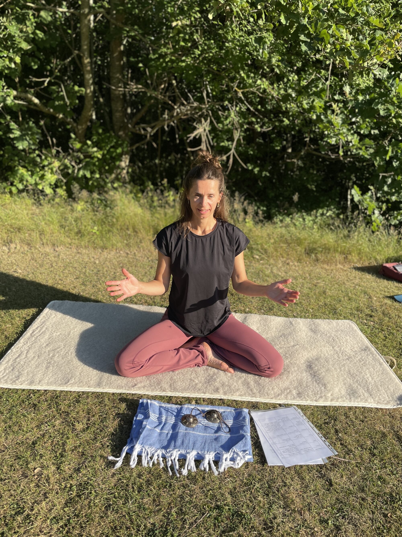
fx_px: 403
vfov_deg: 67.3
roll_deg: -0.1
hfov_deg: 53.1
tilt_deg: -17.8
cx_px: 201
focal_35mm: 26
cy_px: 268
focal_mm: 4.2
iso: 50
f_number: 1.6
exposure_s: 1/2212
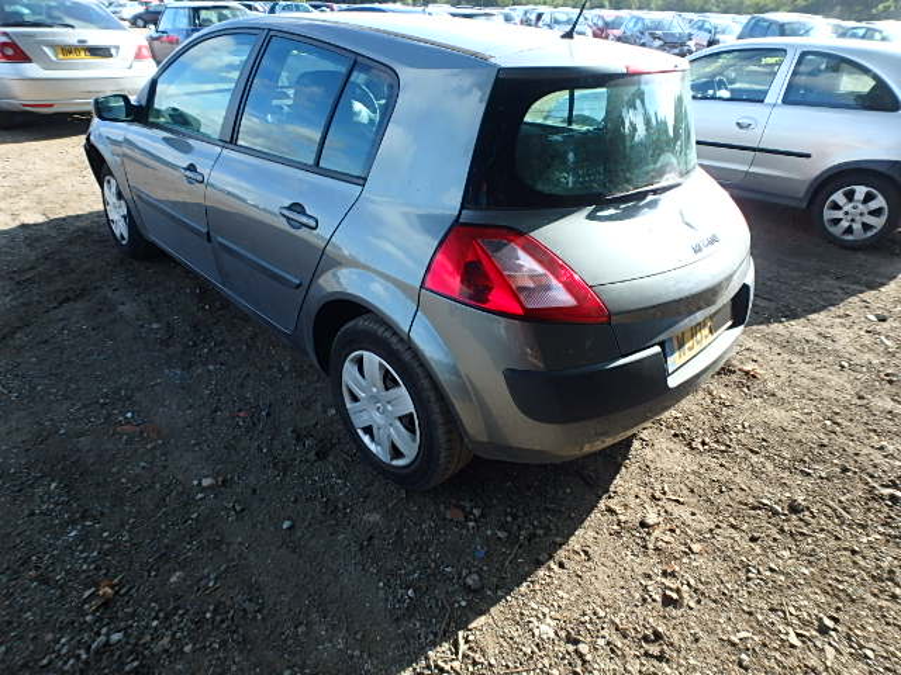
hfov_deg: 79.0
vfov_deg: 63.4
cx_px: 450
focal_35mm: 21
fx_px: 547
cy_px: 338
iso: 125
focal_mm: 3.7
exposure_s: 1/250
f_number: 3.5
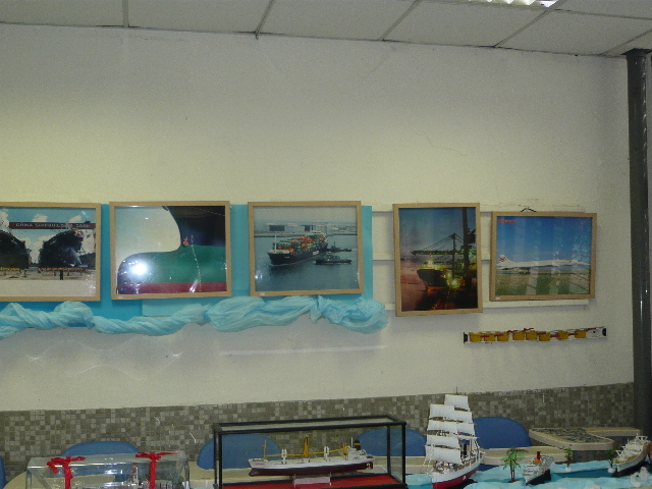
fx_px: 810
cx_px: 326
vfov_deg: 33.6
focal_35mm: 43
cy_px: 244
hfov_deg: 43.9
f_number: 3.4
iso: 100
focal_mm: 7
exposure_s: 1/40
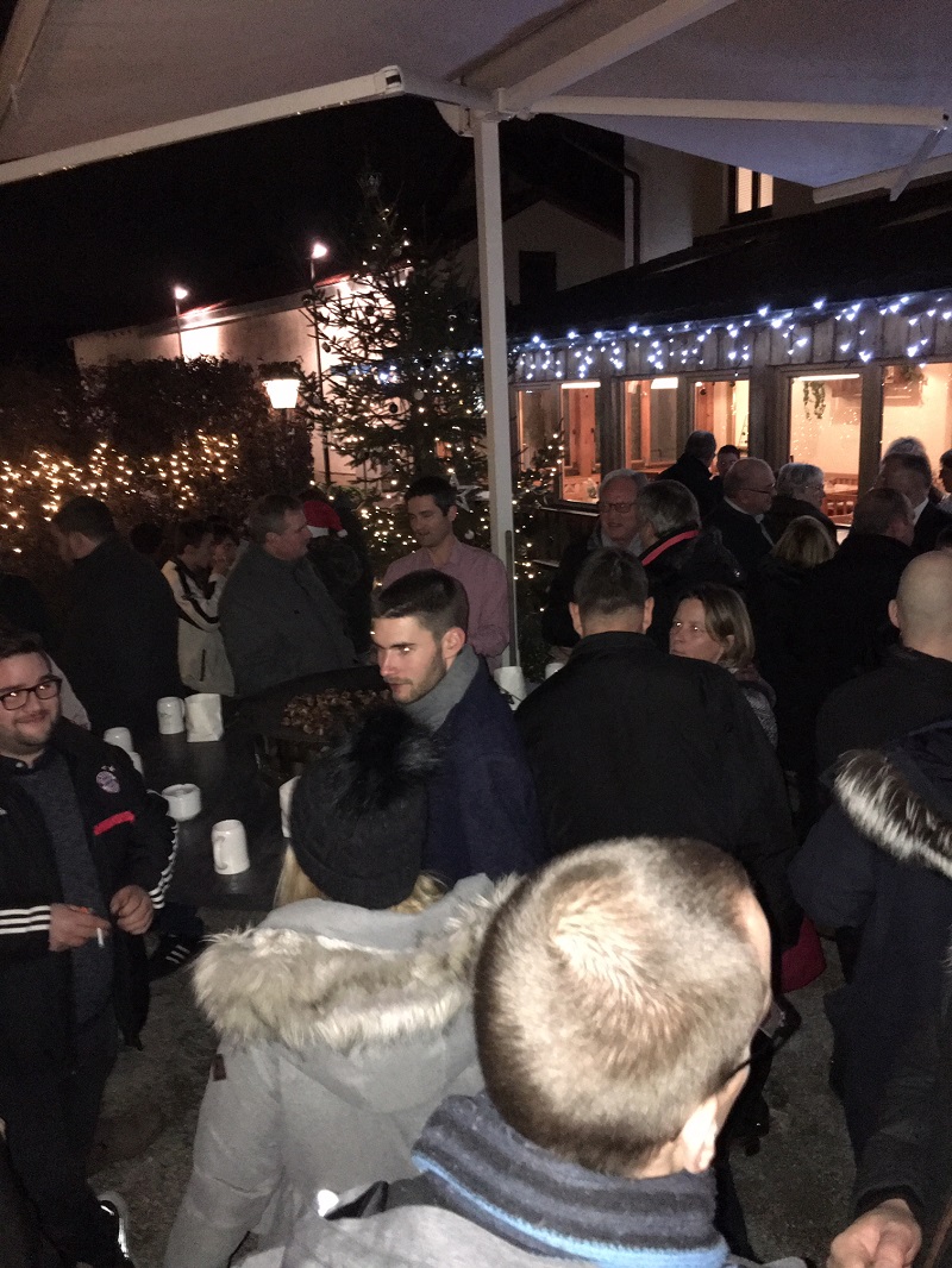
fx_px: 1063
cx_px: 476
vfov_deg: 61.6
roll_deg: +2.7
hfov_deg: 48.2
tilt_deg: -13.2
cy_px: 634
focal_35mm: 29
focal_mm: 4.15
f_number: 2.2
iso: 640
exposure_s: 1/17
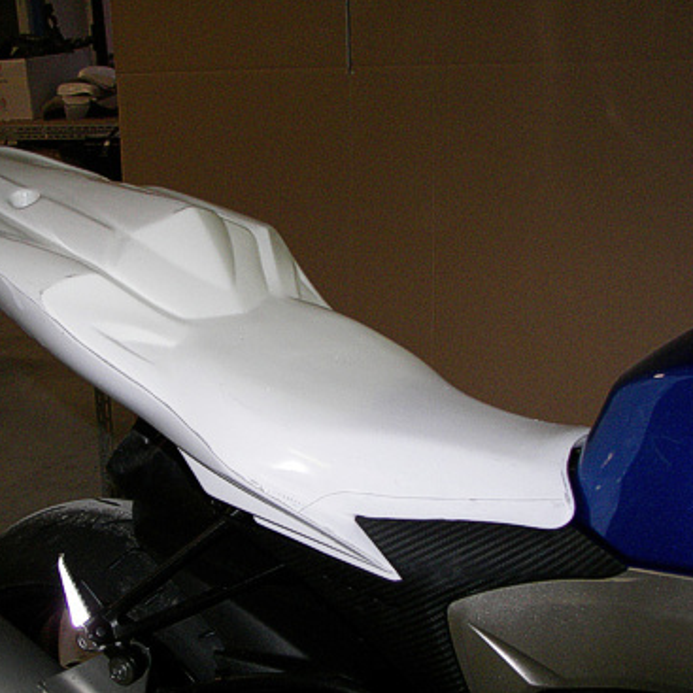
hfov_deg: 32.1
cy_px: 345
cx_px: 279
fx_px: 1200
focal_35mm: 53
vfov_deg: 32.2
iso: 100
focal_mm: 7.3
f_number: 2.8
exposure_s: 1/30
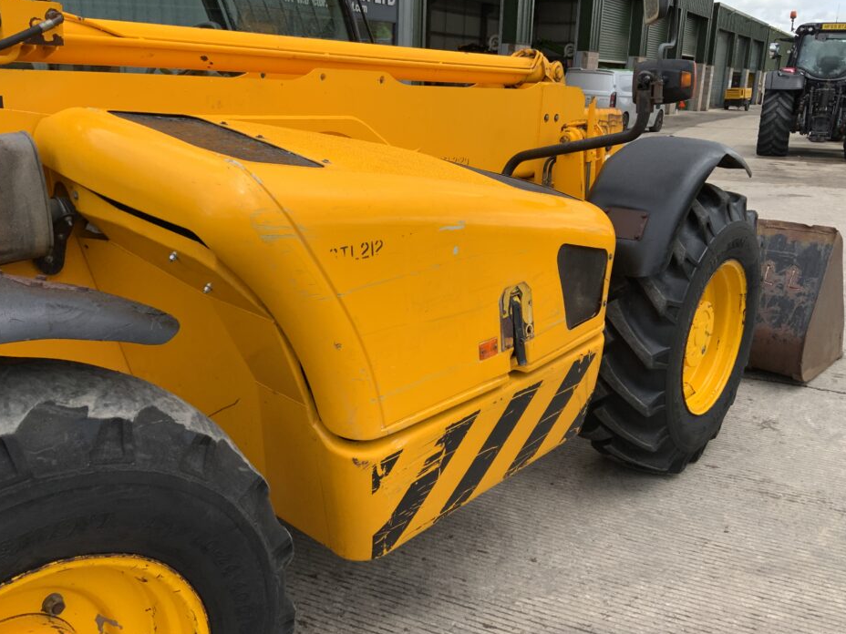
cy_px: 308
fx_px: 782
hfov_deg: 56.8
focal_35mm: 32
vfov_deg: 44.2
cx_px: 410
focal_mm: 3
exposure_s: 1/770
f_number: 1.8
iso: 16
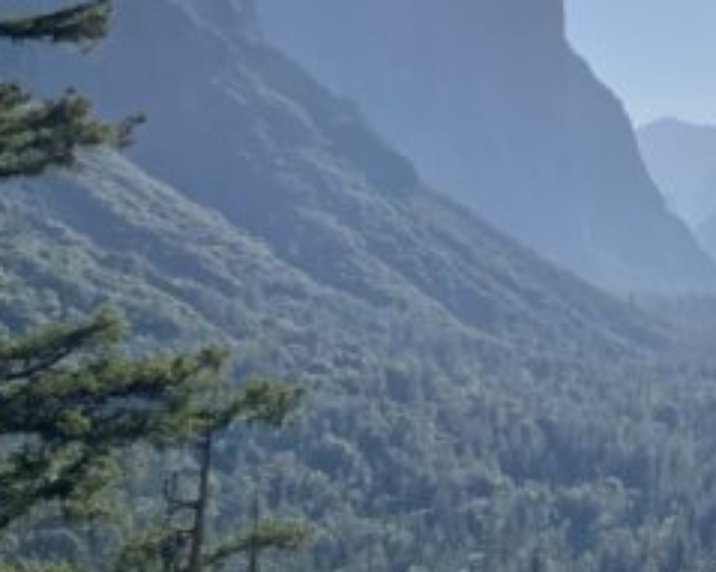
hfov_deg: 25.0
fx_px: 1440
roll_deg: -0.2
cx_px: 869
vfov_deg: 22.5
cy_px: 276
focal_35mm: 68
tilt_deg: -0.1
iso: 32
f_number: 1.6
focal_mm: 4.2
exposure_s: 1/8403
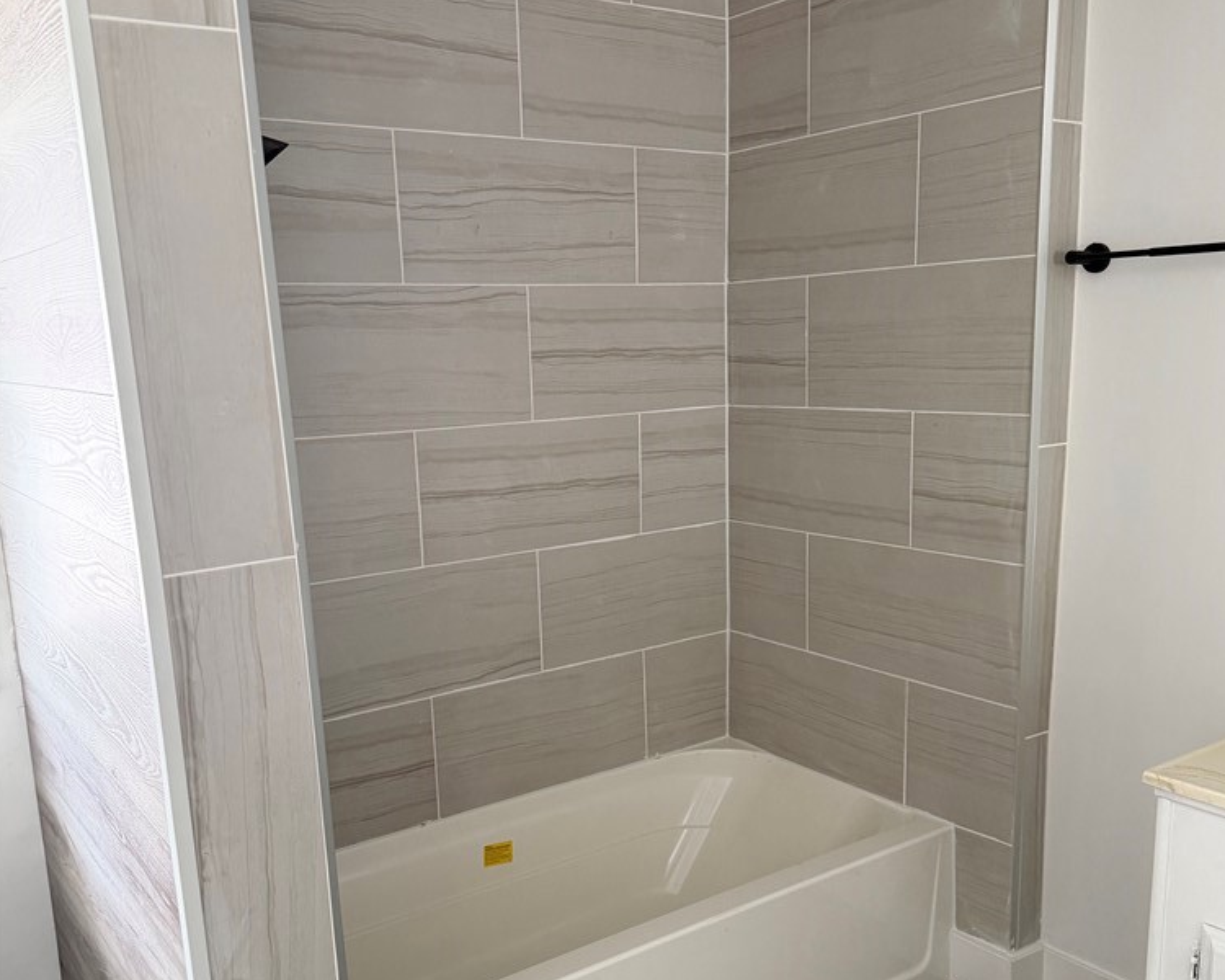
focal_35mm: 32
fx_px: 1160
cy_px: 595
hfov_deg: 55.7
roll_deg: +2.6
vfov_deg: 45.5
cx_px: 617
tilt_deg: -11.7
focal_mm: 6.76
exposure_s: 1/60
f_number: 1.78
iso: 320
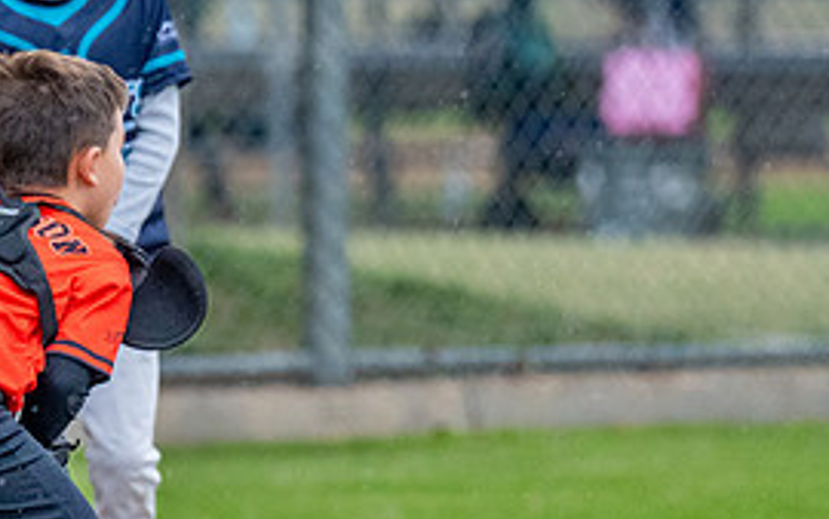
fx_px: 12974
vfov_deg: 2.3
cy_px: 374
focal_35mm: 574
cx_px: 30
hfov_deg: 3.7
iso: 2000
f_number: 2.8
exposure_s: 1/1000
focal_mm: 160
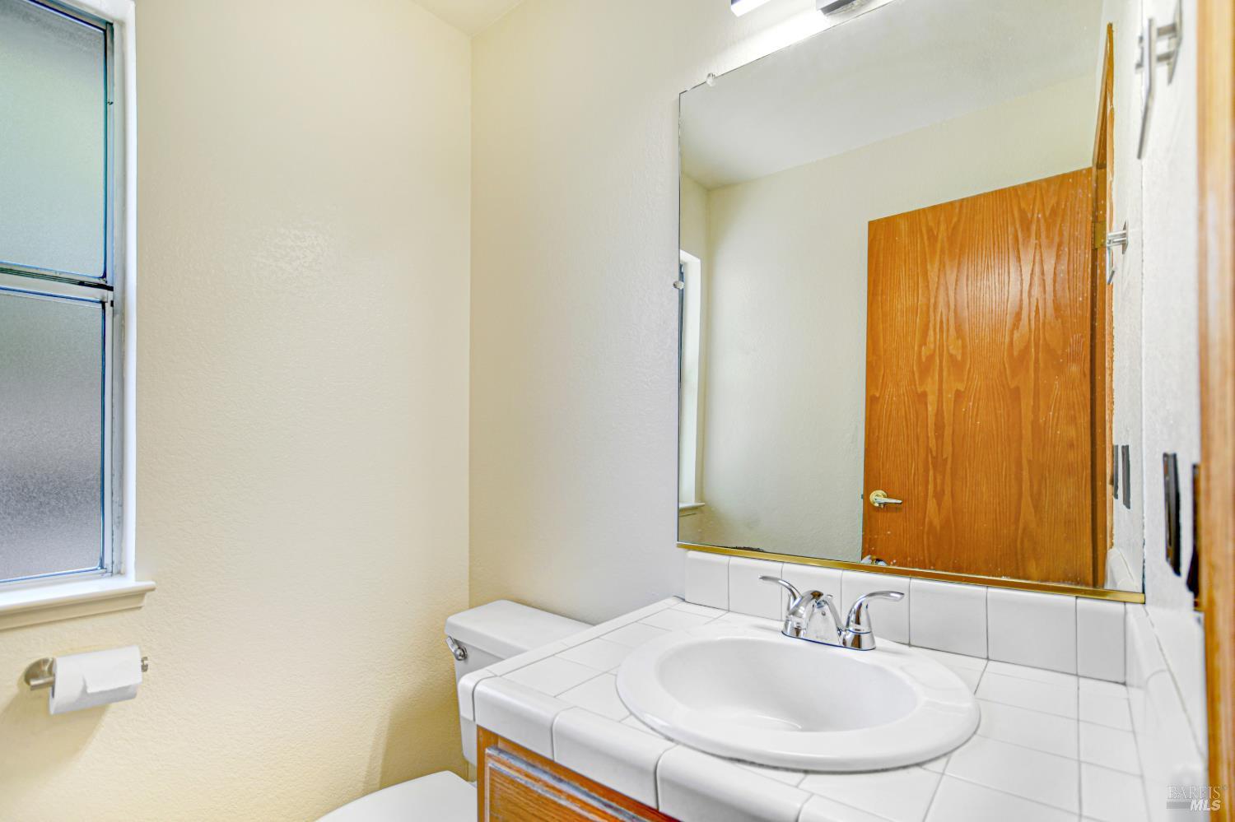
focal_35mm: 16
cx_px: 618
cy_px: 411
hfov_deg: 96.8
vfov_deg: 73.7
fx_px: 549
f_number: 3.5
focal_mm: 11
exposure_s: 1/50
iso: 100
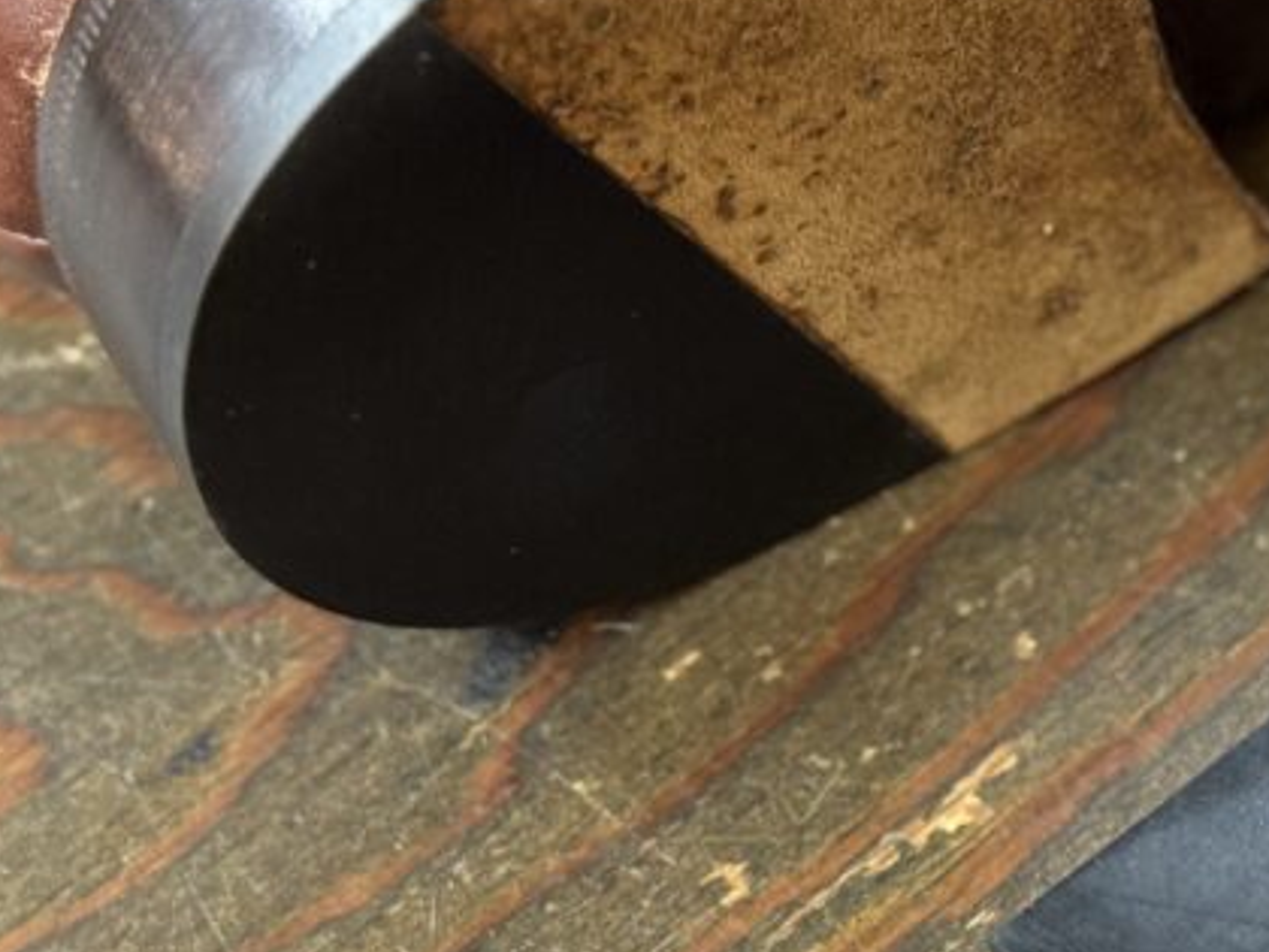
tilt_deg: -53.4
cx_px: 1429
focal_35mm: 117
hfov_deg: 16.3
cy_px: 535
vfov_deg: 12.7
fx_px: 4289
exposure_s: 1/40
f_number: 1.78
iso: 250
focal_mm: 6.76
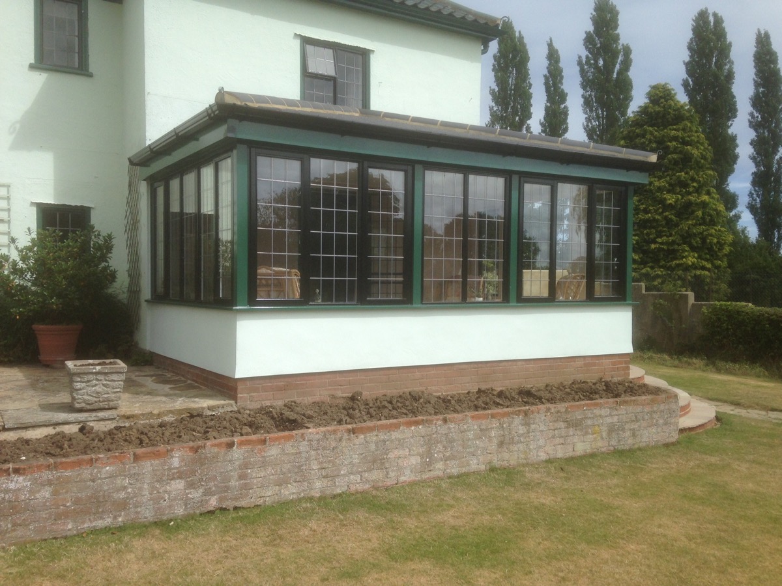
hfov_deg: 55.4
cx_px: 391
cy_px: 293
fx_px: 745
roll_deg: -0.9
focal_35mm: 33
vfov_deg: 42.9
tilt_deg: -1.0
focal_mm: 4.12
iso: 50
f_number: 2.4
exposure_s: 1/1808
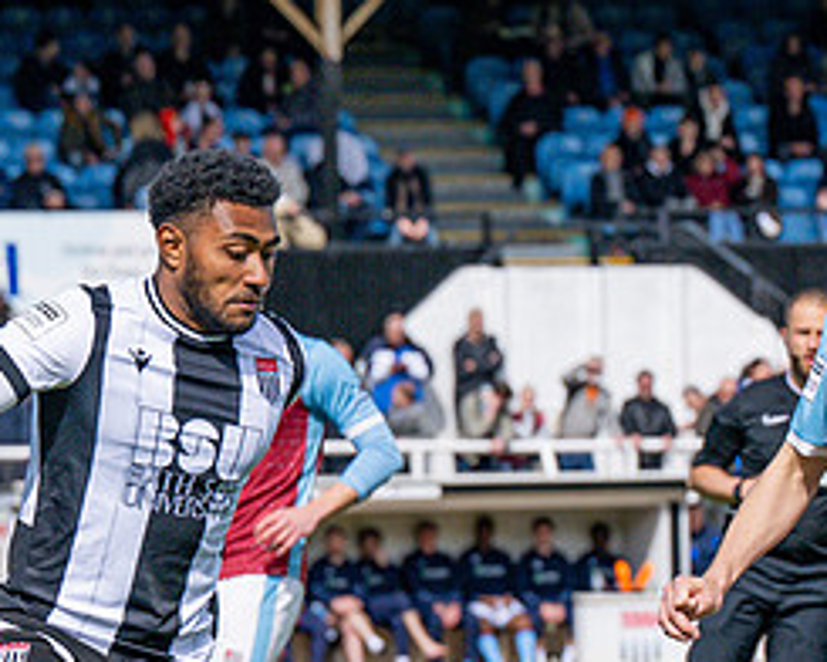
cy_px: 808
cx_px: 1040
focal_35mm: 383
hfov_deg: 5.0
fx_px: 9374
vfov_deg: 4.0
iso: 200
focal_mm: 84
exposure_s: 1/4000
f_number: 4
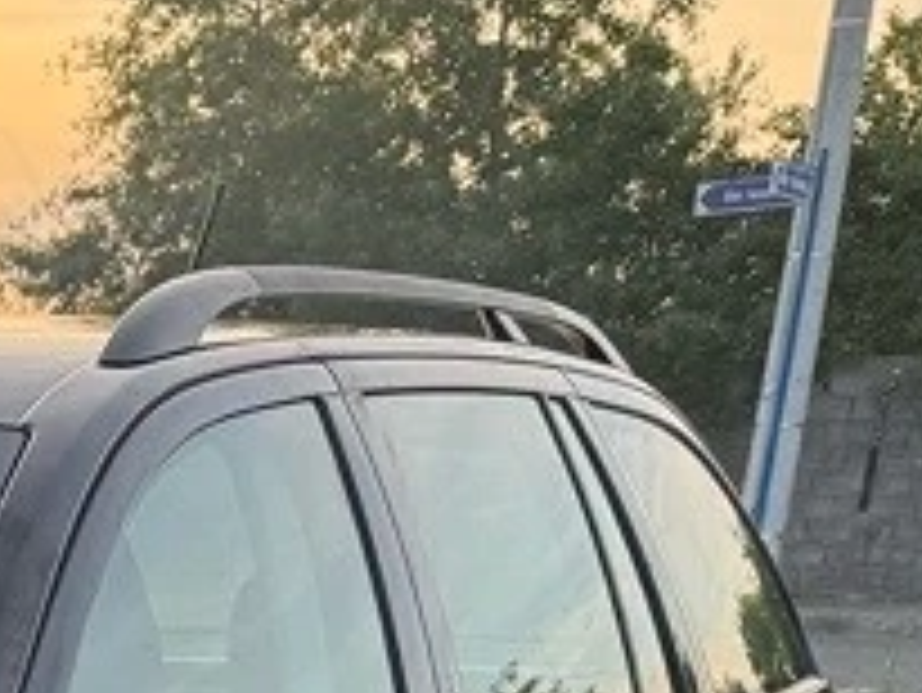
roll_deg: -1.4
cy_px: 1562
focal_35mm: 117
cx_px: -1021
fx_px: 3118
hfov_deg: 13.8
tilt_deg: -18.8
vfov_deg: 11.0
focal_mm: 6.76
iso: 80
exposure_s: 1/448
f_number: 1.78
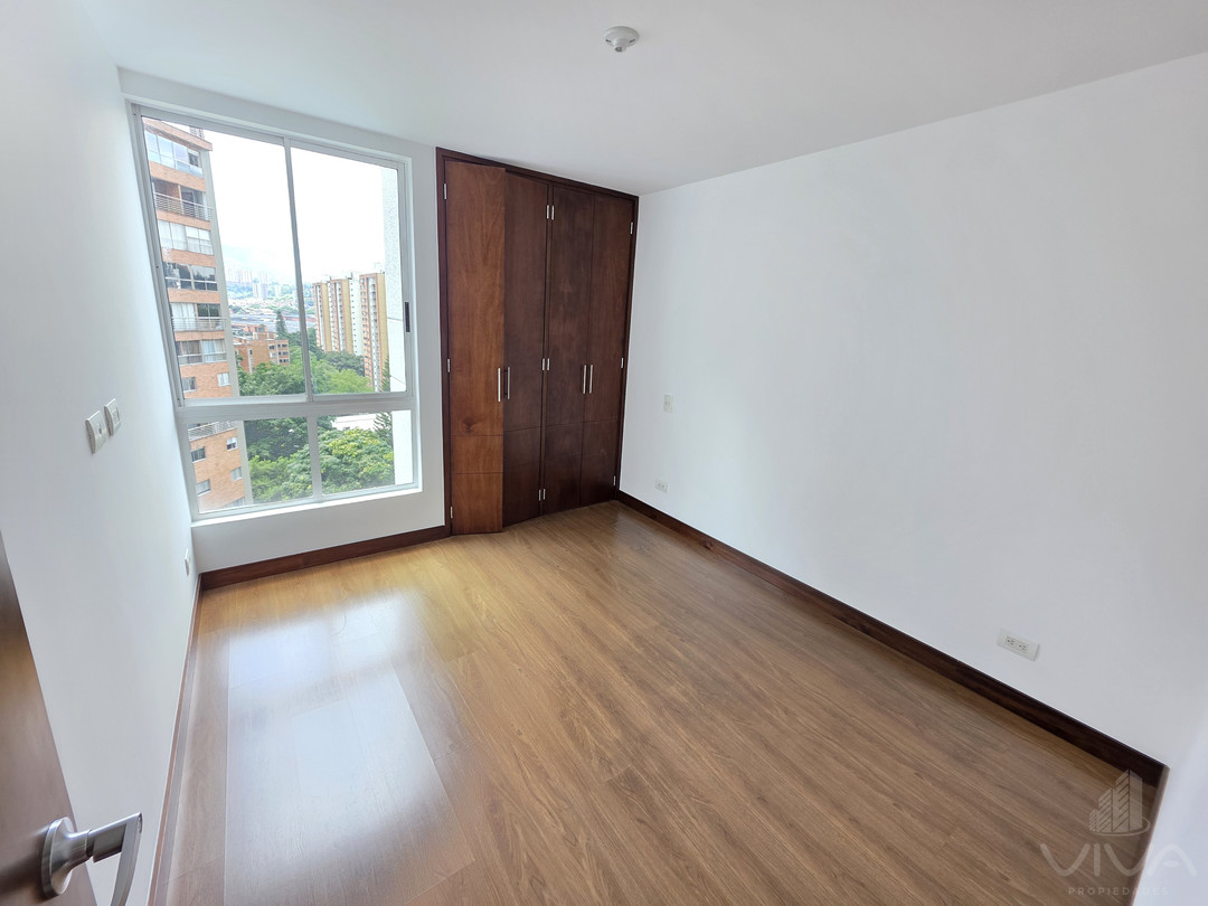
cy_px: 453
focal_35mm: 13
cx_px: 604
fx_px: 454
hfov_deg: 106.2
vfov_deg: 89.9
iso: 100
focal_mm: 2.2
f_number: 1.9
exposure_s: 1/120
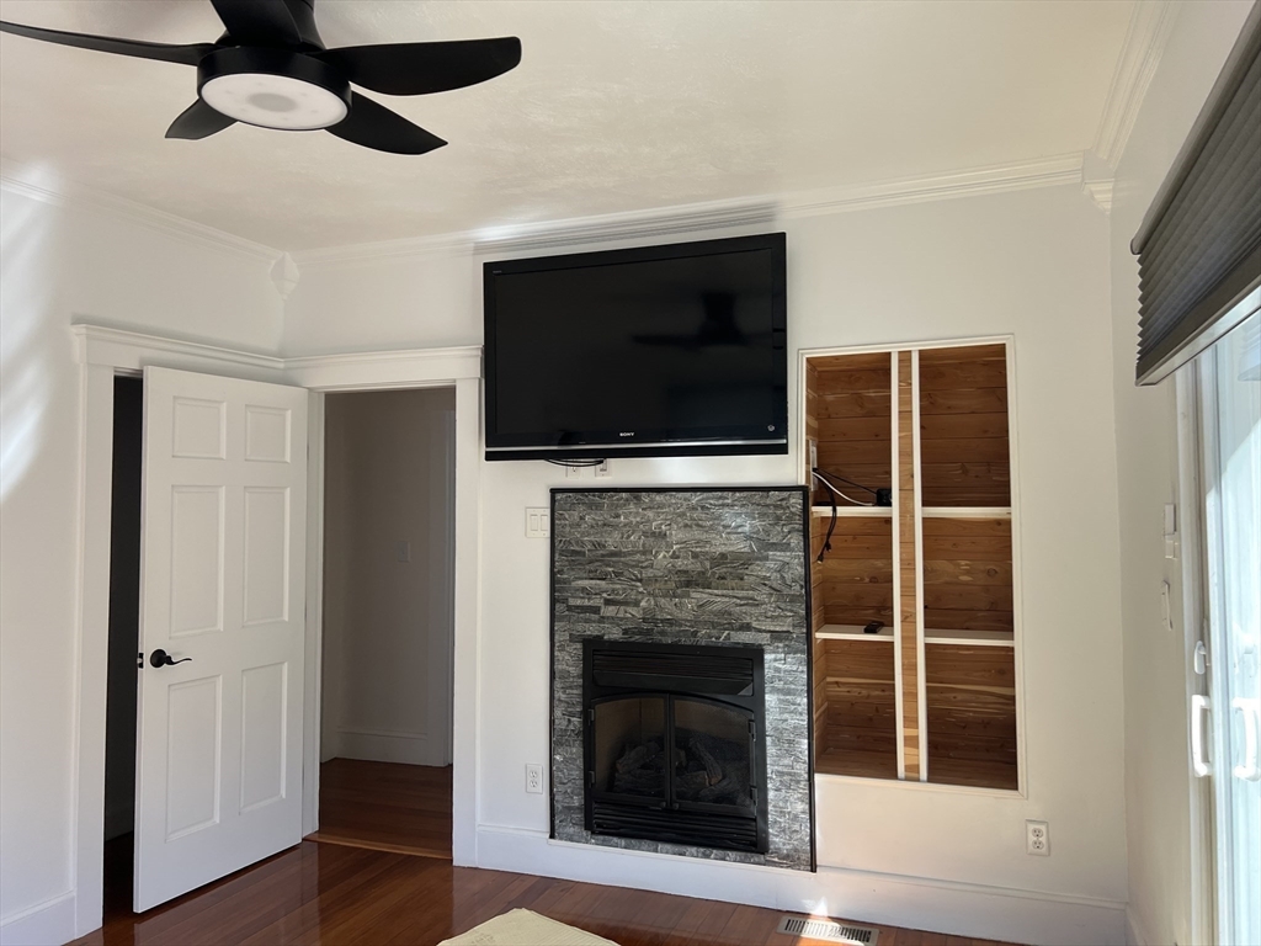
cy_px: 473
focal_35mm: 26
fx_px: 947
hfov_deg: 67.3
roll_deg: +1.4
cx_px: 630
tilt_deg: +2.3
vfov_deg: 53.1
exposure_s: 1/292
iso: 40
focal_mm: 5.7
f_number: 1.5
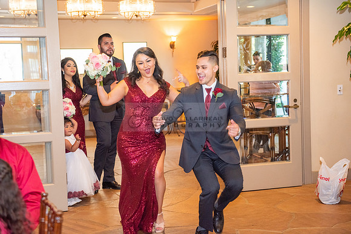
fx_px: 546
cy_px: 117
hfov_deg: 35.6
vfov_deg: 24.2
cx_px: 176
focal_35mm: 56
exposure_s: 1/125
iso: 1600
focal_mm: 56
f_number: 3.5
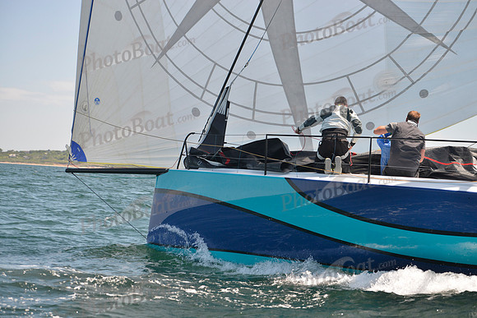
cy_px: 159
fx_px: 1140
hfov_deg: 23.6
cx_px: 238
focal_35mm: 86
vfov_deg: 15.9
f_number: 4
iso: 400
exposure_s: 1/800
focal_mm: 86
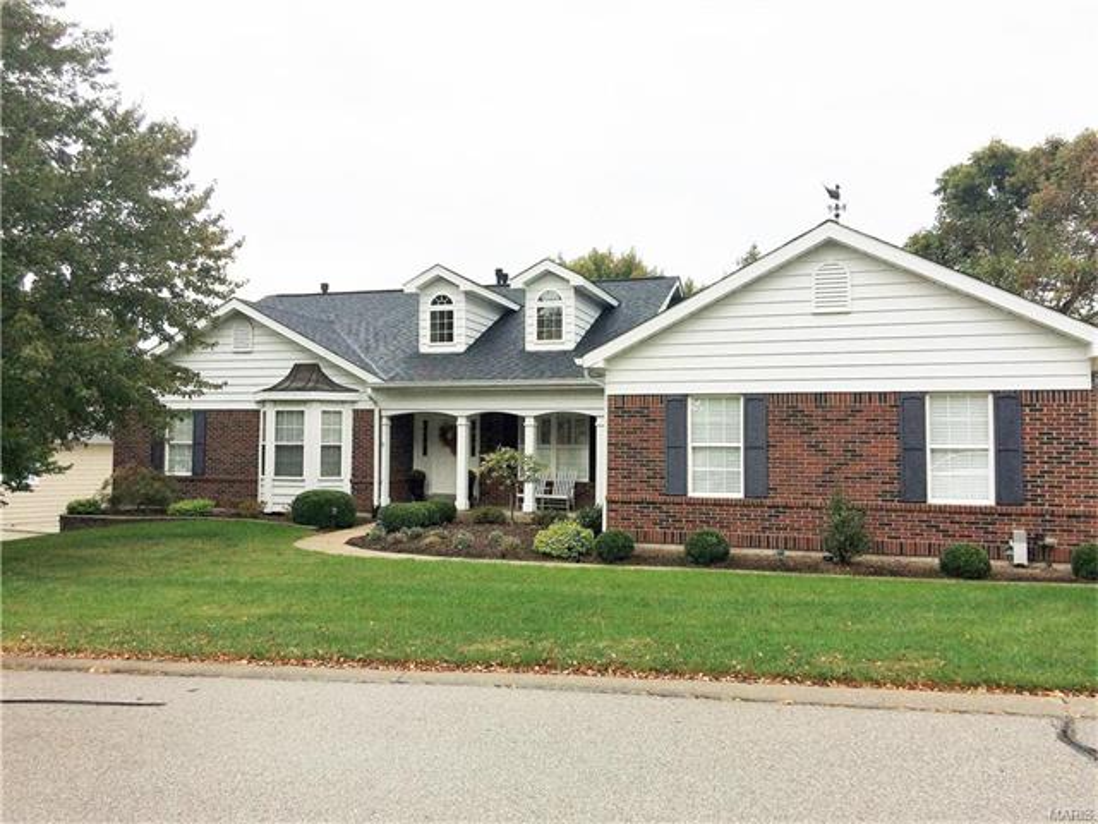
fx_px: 920
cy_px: 412
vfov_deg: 48.2
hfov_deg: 61.7
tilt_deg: +2.2
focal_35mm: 29
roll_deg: -0.3
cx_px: 549
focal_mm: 4.15
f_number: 2.2
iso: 32
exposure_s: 1/612
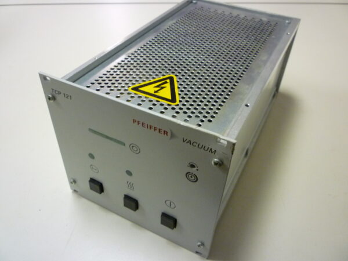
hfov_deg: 61.7
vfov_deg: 48.2
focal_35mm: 29
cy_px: 130
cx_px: 174
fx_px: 292
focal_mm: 5.2
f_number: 3.3
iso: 400
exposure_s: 1/20
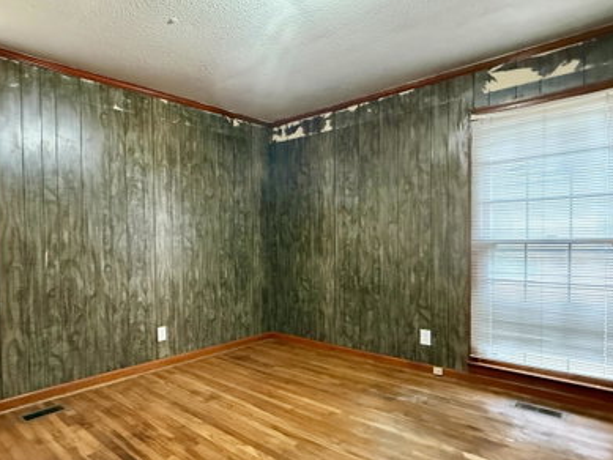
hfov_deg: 72.9
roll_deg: +1.8
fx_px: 407
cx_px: 237
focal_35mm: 23
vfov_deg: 58.8
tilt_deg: -3.2
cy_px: 252
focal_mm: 2.22
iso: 1250
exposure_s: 1/40
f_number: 2.2
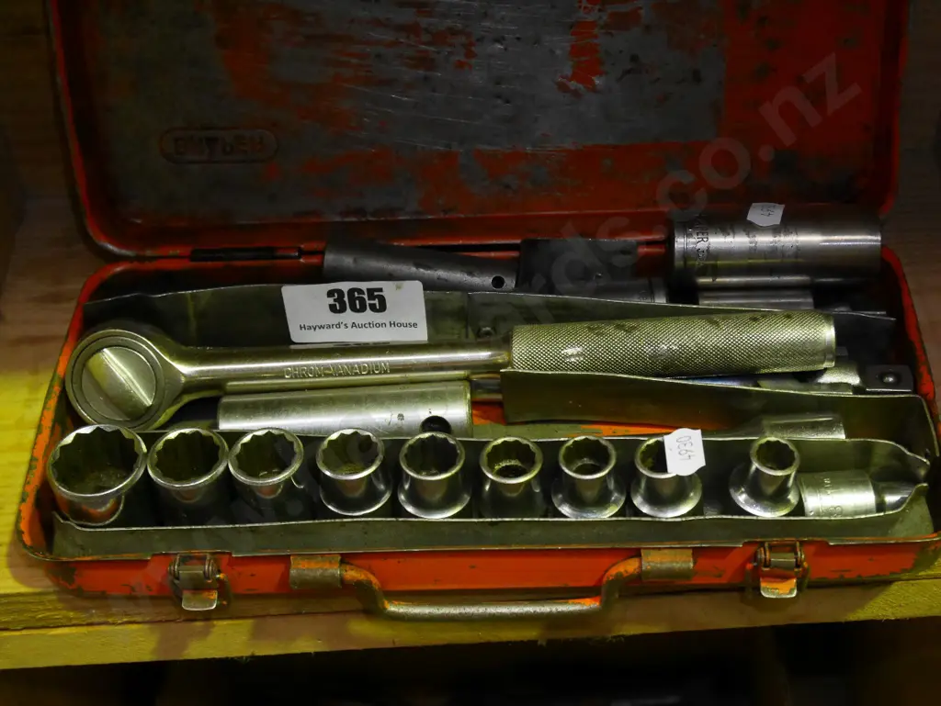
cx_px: 470
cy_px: 353
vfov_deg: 26.1
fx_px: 1523
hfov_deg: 34.3
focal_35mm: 56
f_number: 5.4
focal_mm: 28
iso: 3200
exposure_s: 1/60
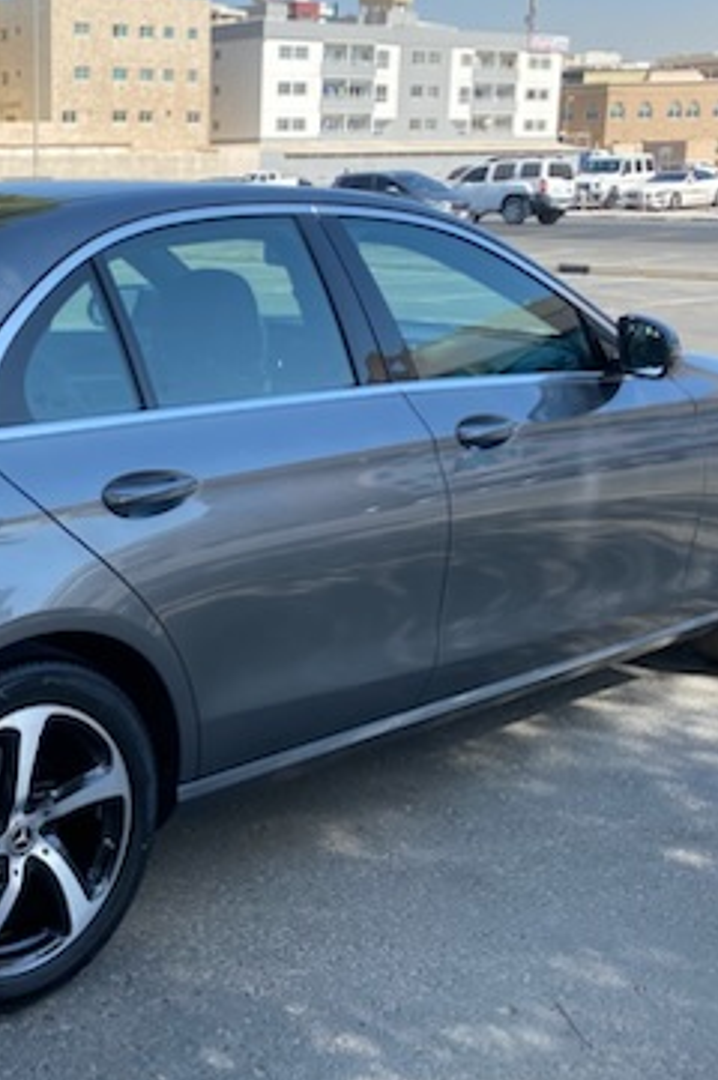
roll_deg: +1.2
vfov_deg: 41.1
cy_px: 565
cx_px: 24
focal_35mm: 48
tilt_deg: -16.7
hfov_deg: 26.7
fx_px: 1439
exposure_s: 1/1072
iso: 32
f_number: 1.8
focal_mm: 4.25
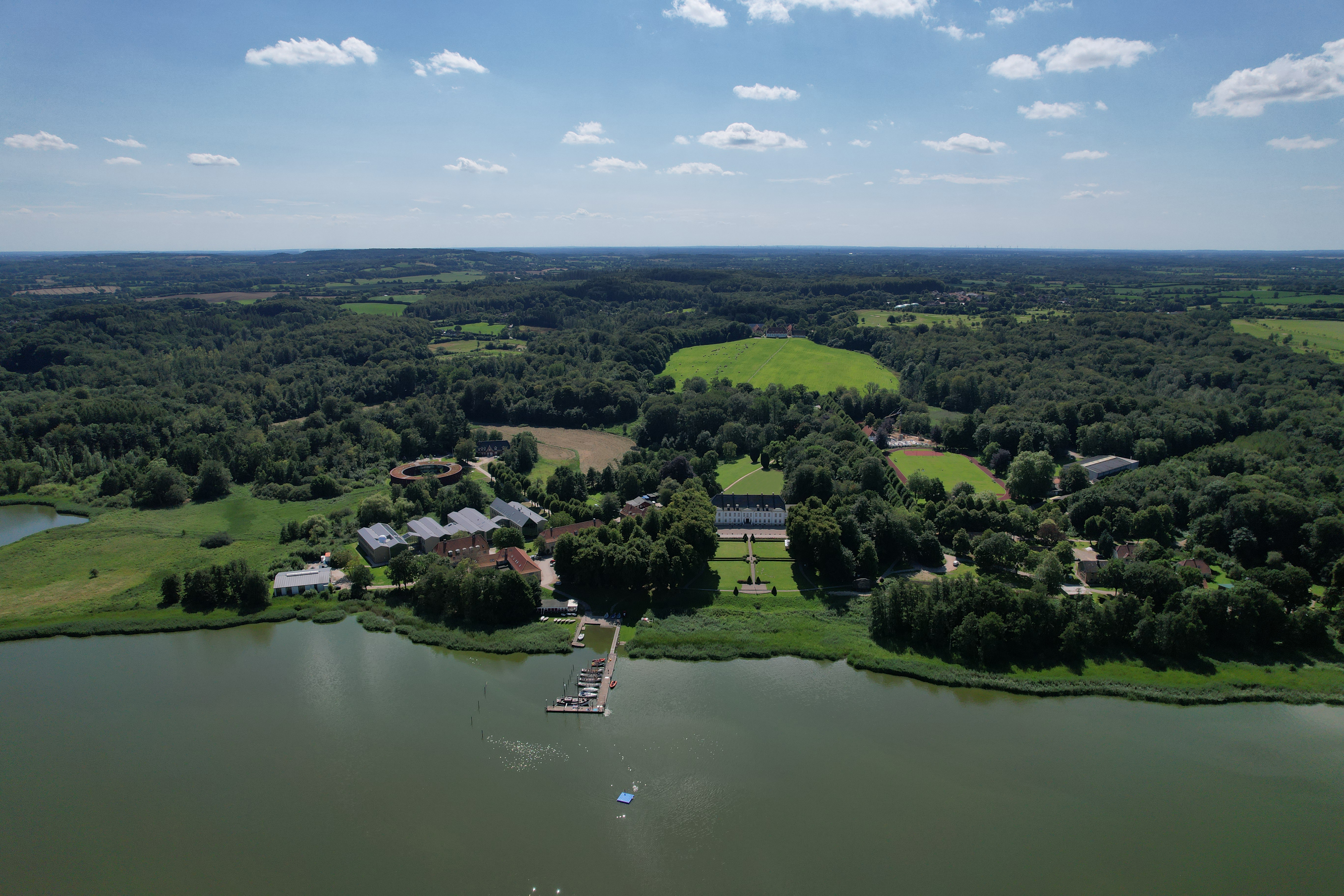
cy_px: 448
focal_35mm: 22
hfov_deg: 78.6
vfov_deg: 57.2
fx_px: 821
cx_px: 672
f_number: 2.8
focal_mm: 8.38
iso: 100
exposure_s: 1/5000
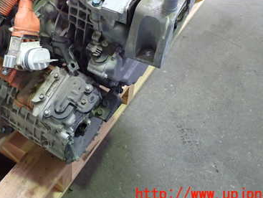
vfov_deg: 29.1
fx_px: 373
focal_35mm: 49
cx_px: 82
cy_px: 42
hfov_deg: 38.3
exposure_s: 1/30
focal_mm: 5.4
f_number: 2.3
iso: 400
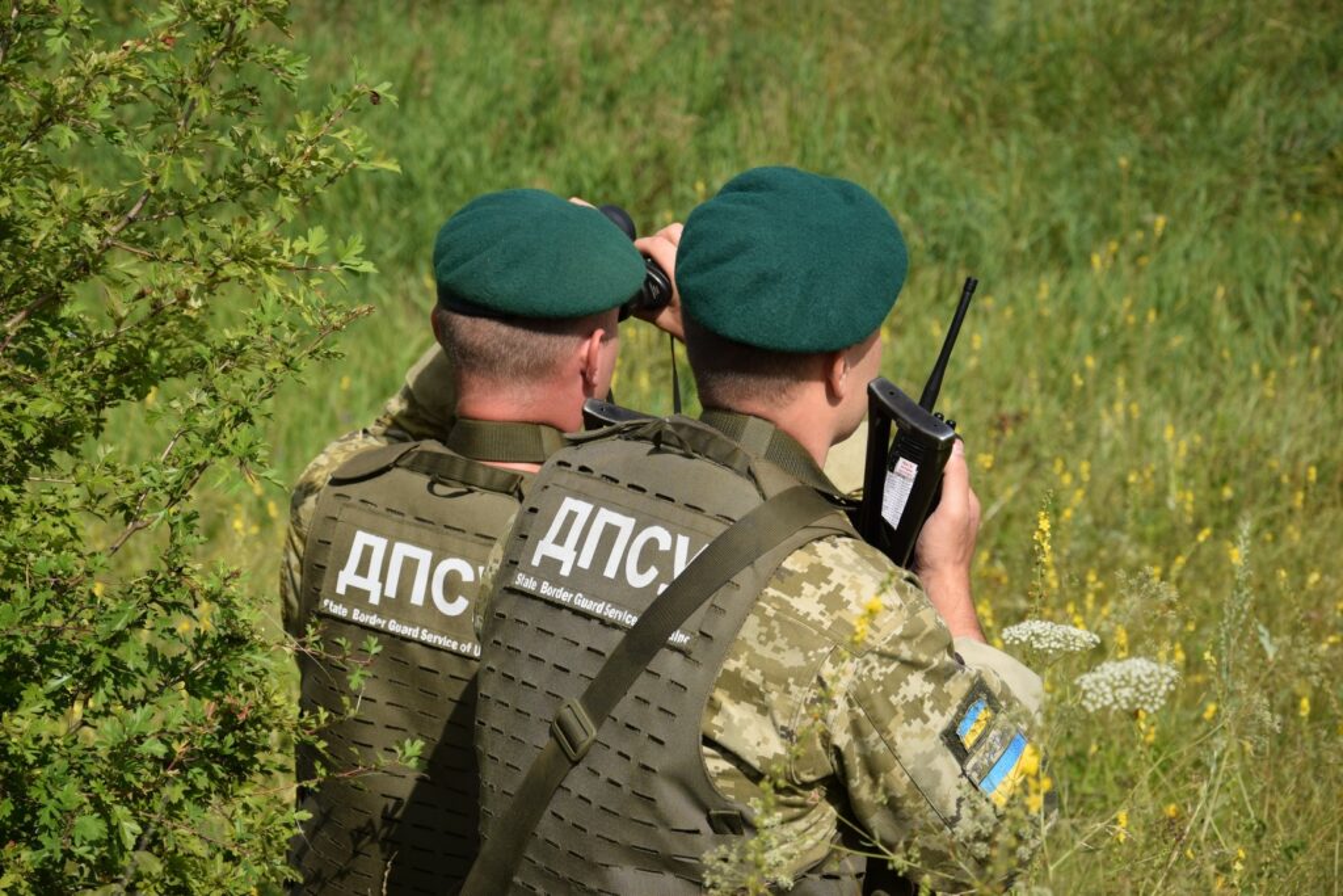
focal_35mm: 112
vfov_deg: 12.2
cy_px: 448
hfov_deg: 18.2
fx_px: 4197
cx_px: 672
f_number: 5.6
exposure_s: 1/500
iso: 100
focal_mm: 75
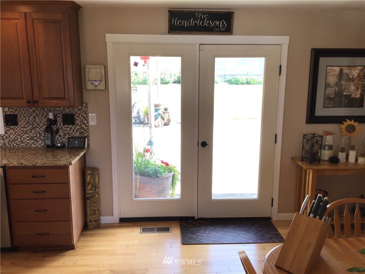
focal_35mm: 31
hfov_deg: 58.4
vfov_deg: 45.4
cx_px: 182
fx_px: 327
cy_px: 137
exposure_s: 1/60
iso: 25
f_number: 2.4
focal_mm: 3.3
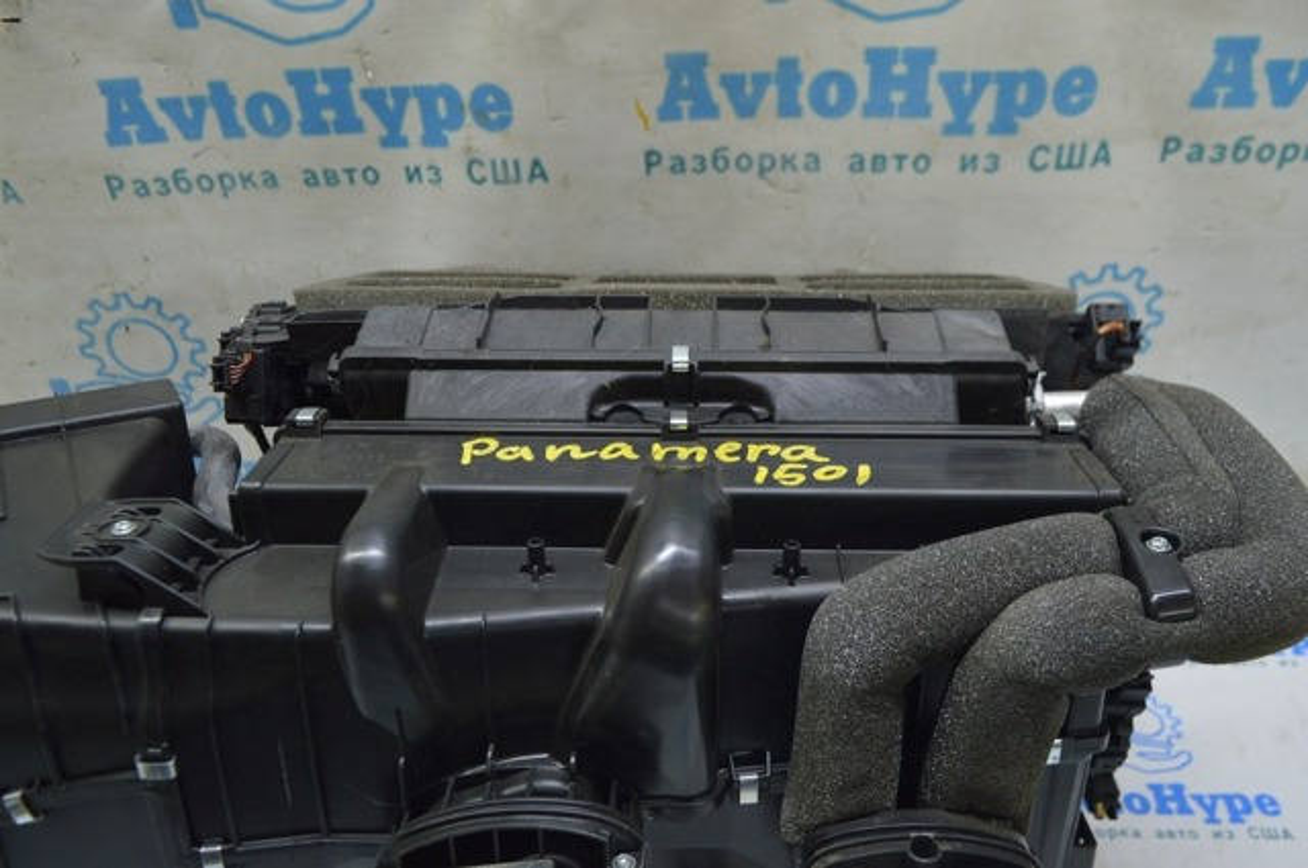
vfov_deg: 43.5
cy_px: 434
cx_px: 654
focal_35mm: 30
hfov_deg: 62.0
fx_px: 1089
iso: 400
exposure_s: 1/20
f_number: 5.6
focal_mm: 20
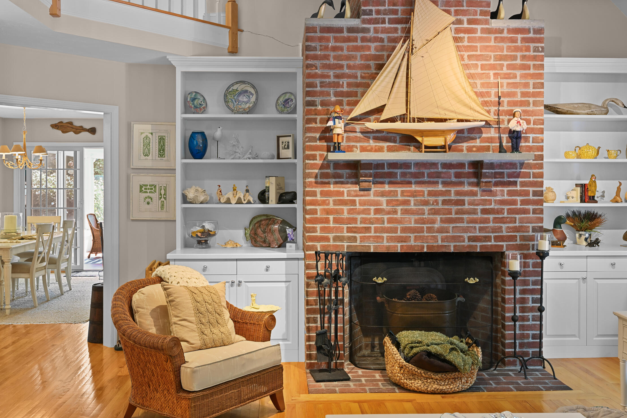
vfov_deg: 38.9
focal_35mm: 34
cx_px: 300
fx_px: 592
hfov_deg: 55.8
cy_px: 195
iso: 320
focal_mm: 30
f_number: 8
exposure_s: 1/2
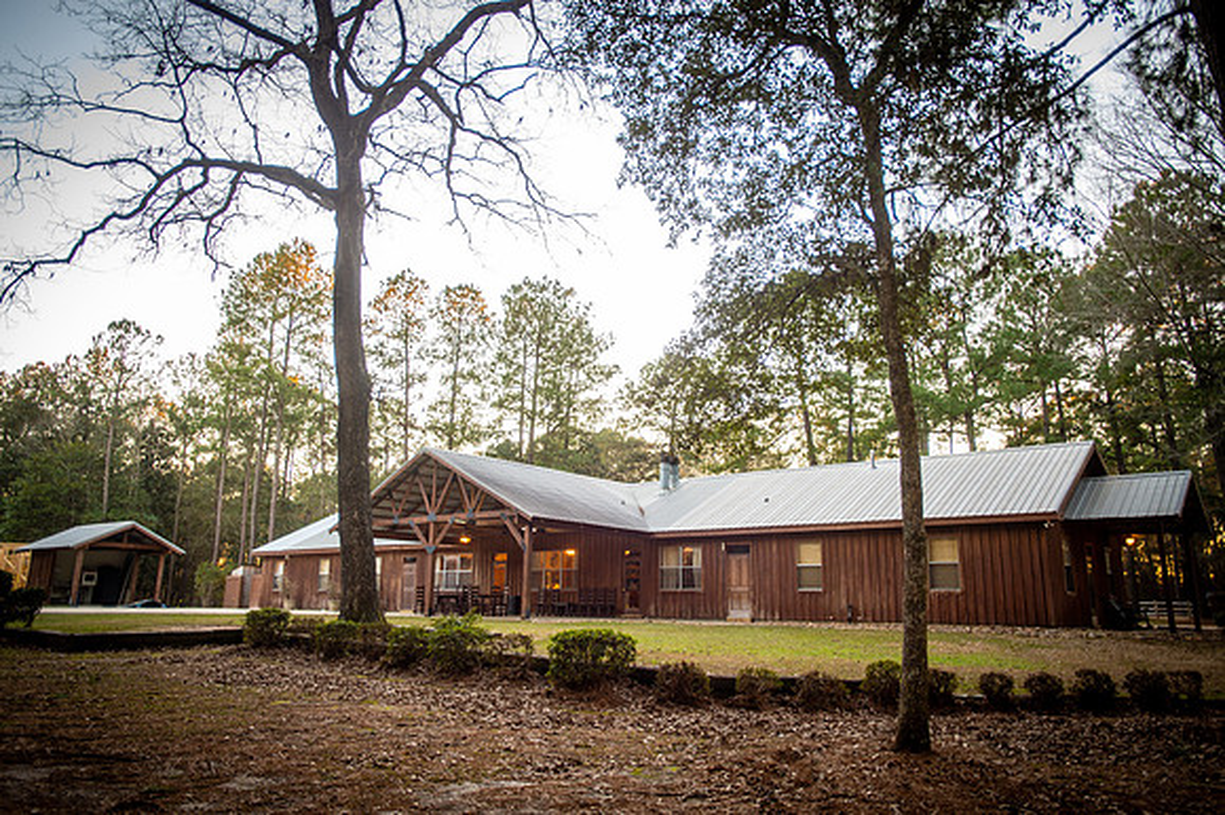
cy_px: 408
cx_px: 612
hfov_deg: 68.9
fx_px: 893
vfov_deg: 49.1
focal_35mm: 26
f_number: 2.8
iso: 500
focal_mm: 26
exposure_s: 1/160
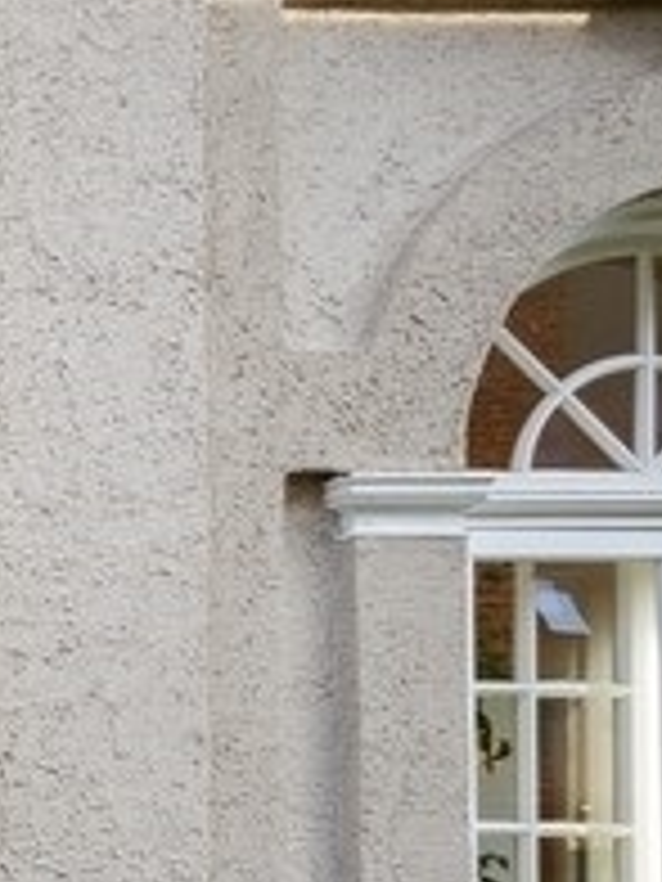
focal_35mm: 66
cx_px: -1090
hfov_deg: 13.2
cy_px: 828
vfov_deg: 28.1
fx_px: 1683
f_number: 9
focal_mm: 10
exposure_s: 1/25
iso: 250
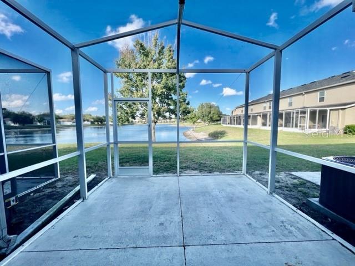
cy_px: 133
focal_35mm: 13
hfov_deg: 106.2
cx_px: 178
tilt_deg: -5.5
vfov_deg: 89.9
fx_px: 133
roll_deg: +0.9
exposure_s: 1/451
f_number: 1.8
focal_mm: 1.57
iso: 32
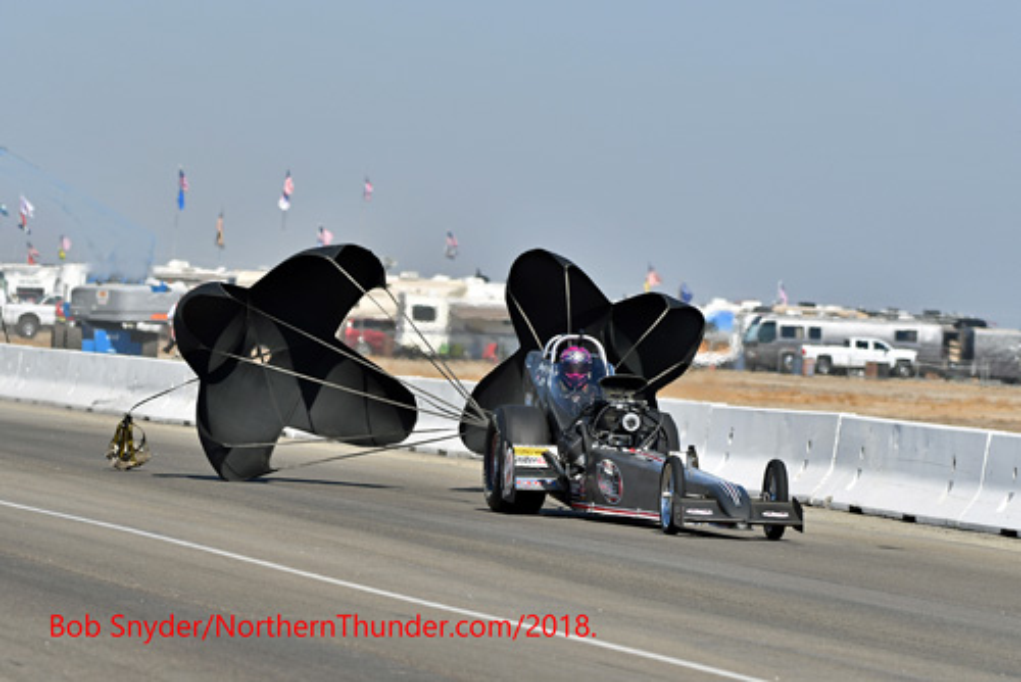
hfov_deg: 6.9
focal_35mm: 300
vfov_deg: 4.6
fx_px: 8513
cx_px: 510
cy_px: 341
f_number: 5.6
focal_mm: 200
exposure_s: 1/1250
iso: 160
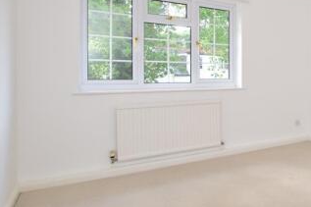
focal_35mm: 31
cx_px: 304
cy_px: 79
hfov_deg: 50.1
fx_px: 268
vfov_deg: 42.0
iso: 400
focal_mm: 10
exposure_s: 1/60
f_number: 7.1
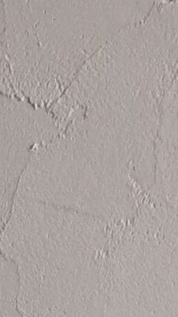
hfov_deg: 4.8
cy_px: 627
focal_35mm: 246
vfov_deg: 8.3
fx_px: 2065
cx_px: 398
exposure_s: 1/60
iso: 200
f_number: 1.8
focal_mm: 5.4
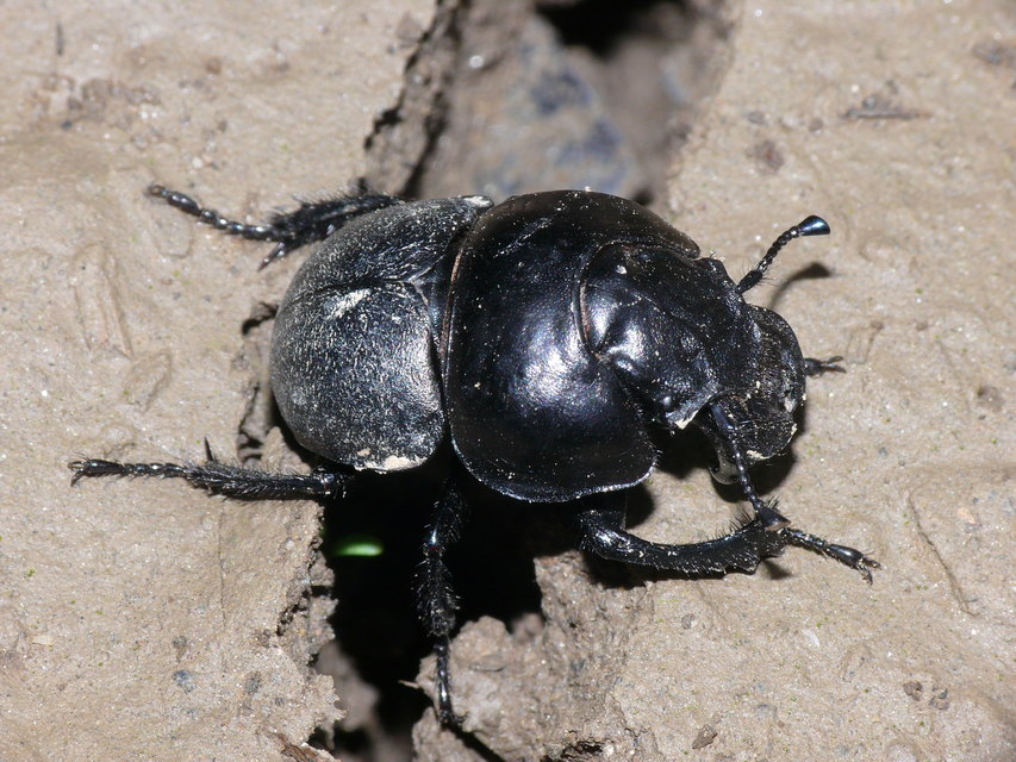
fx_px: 5313
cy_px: 381
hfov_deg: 10.9
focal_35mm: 181
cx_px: 508
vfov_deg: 8.2
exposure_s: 1/250
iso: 200
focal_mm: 38.3
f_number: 10
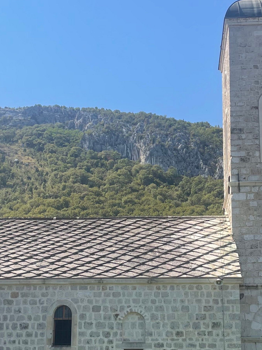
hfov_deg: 25.2
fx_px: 585
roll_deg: -0.3
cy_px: 236
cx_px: 141
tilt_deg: +14.6
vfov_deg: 32.9
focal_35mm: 58
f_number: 1.6
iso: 32
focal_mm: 4.2
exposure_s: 1/3125
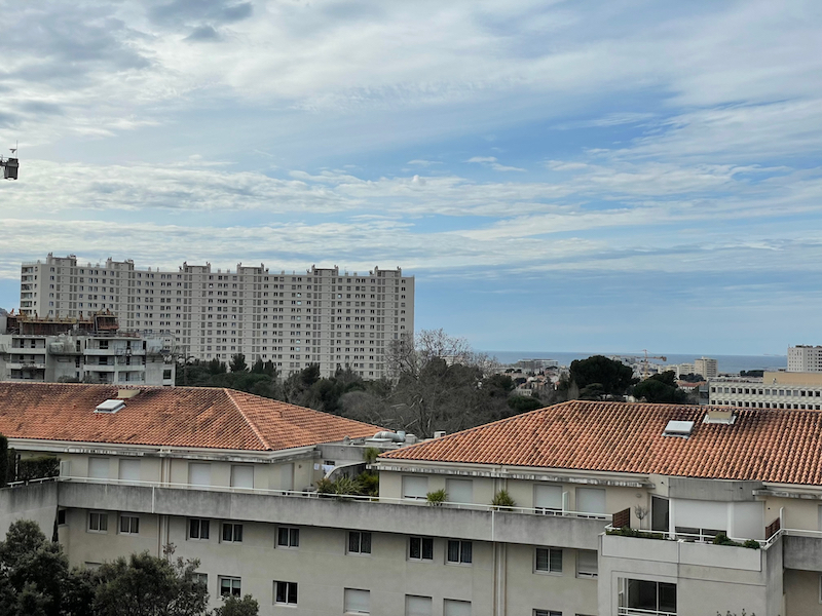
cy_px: 308
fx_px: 1235
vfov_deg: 28.0
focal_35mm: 52
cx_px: 411
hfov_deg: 36.8
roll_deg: +0.3
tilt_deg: +1.1
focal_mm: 6
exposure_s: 1/3425
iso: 25
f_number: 2
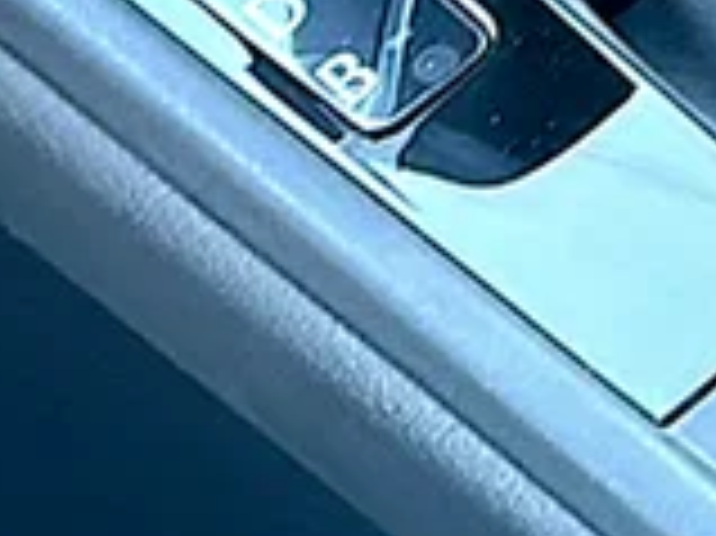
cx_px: 856
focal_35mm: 167
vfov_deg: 8.7
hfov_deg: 11.6
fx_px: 3452
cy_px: -196
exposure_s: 1/51
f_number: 1.78
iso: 100
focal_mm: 6.86
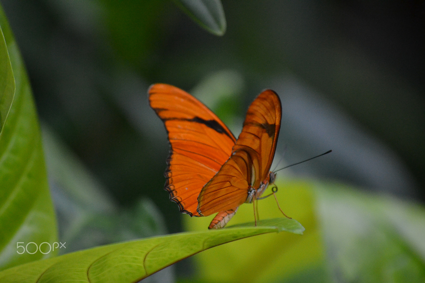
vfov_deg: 4.6
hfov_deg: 6.9
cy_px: 142
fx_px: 3541
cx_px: 212
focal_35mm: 300
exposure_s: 1/125
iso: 2200
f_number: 5.6
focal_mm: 200
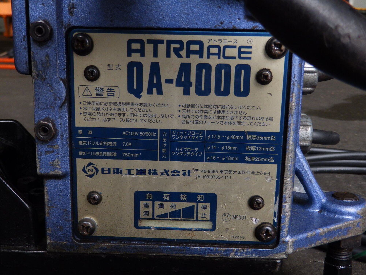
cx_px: 183
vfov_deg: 31.5
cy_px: 138
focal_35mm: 46
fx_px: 486
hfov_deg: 41.2
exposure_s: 1/50
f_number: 4.2
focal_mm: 8.2
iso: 250
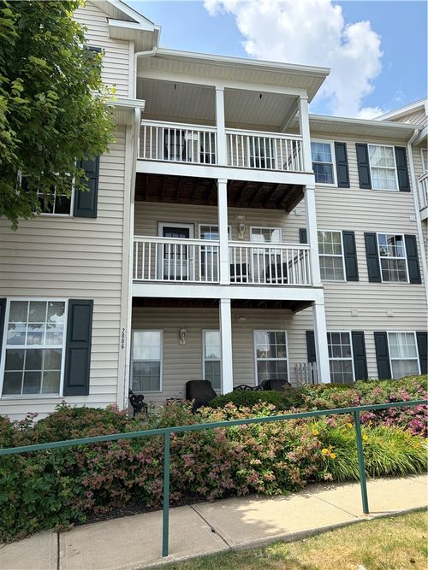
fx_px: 429
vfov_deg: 67.3
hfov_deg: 53.0
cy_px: 285
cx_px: 214
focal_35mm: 26
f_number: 1.6
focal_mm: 5.96
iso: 64
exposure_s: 1/2364
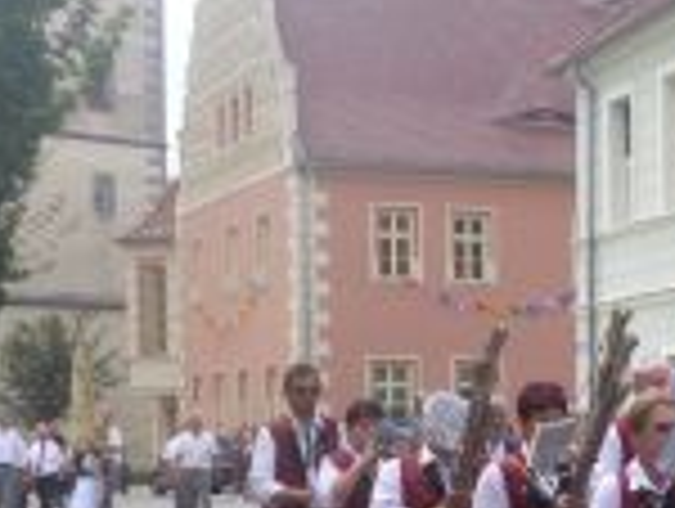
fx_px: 1973
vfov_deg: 14.4
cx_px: 778
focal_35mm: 101
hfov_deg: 18.5
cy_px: 517
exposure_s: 1/640
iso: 100
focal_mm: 6.8
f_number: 3.2
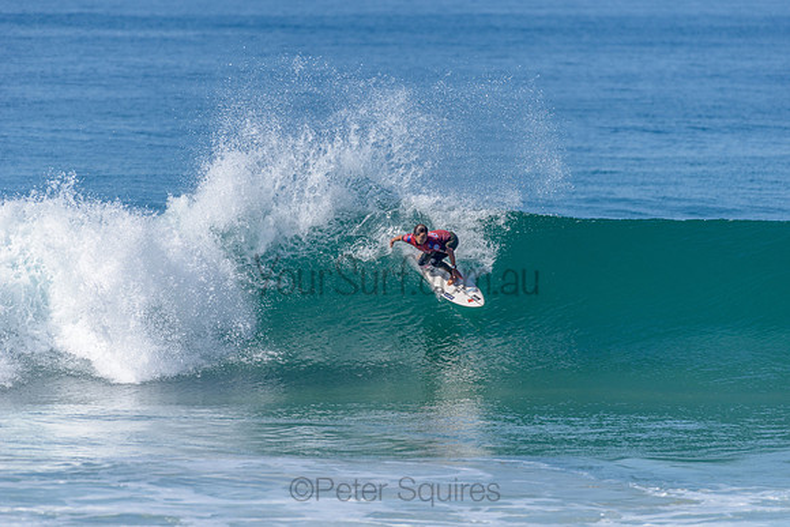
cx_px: 395
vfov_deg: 2.8
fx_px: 10974
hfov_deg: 4.1
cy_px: 264
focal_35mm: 500
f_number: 5.6
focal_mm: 500
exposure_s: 1/2000
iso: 180
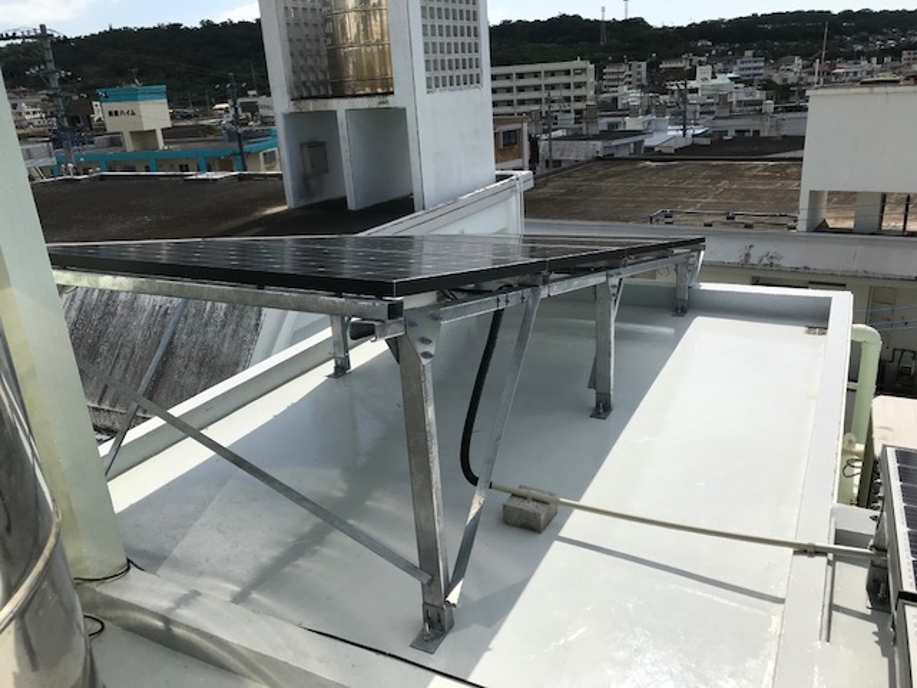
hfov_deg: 63.4
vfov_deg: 49.7
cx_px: 458
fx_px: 742
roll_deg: +4.2
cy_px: 344
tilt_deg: -19.9
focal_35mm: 28
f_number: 1.8
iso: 25
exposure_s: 1/5051
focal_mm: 3.99
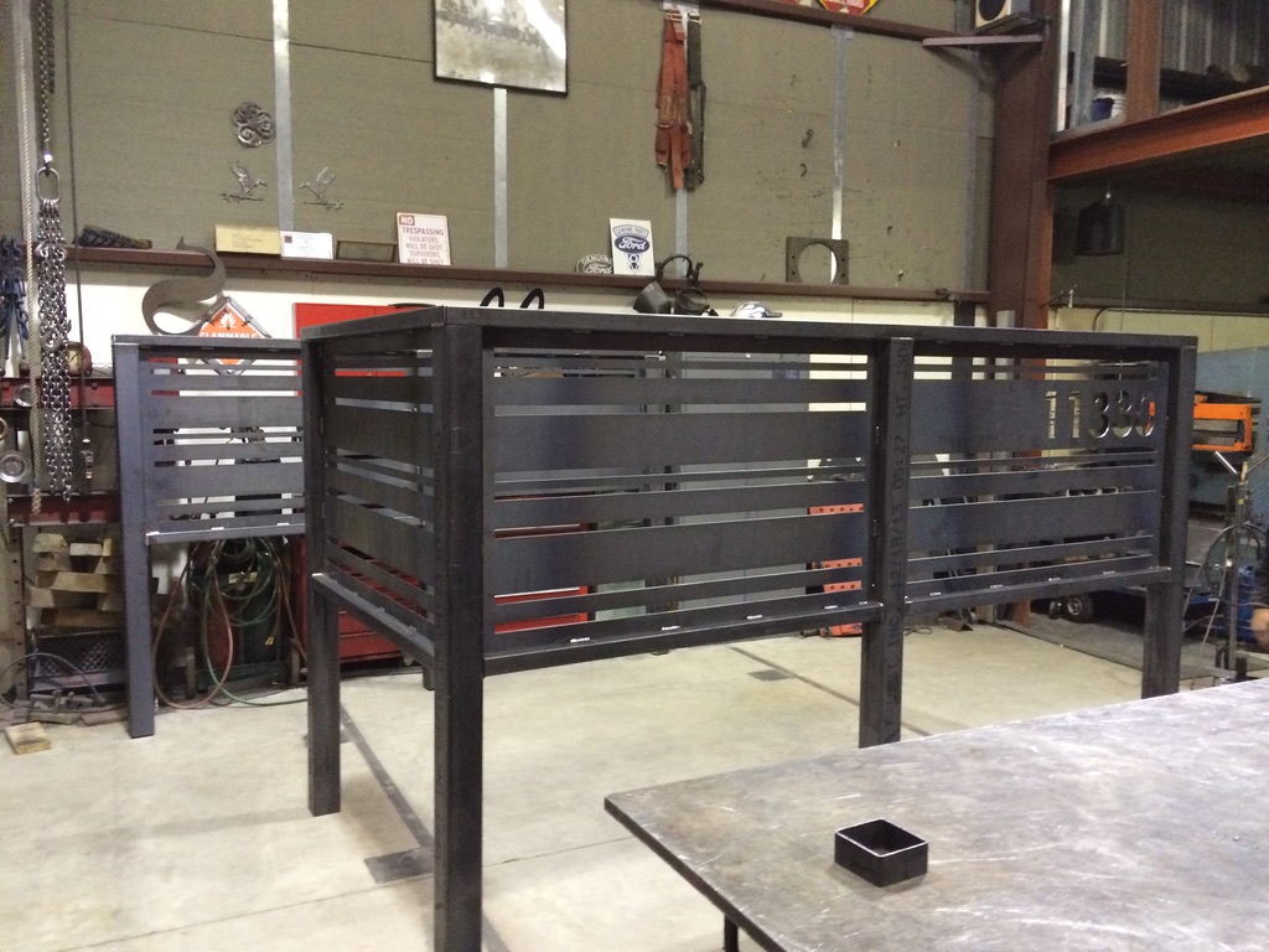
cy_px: 476
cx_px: 634
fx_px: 1100
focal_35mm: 30
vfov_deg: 46.8
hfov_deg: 60.0
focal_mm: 4.12
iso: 320
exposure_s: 1/30
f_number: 2.2
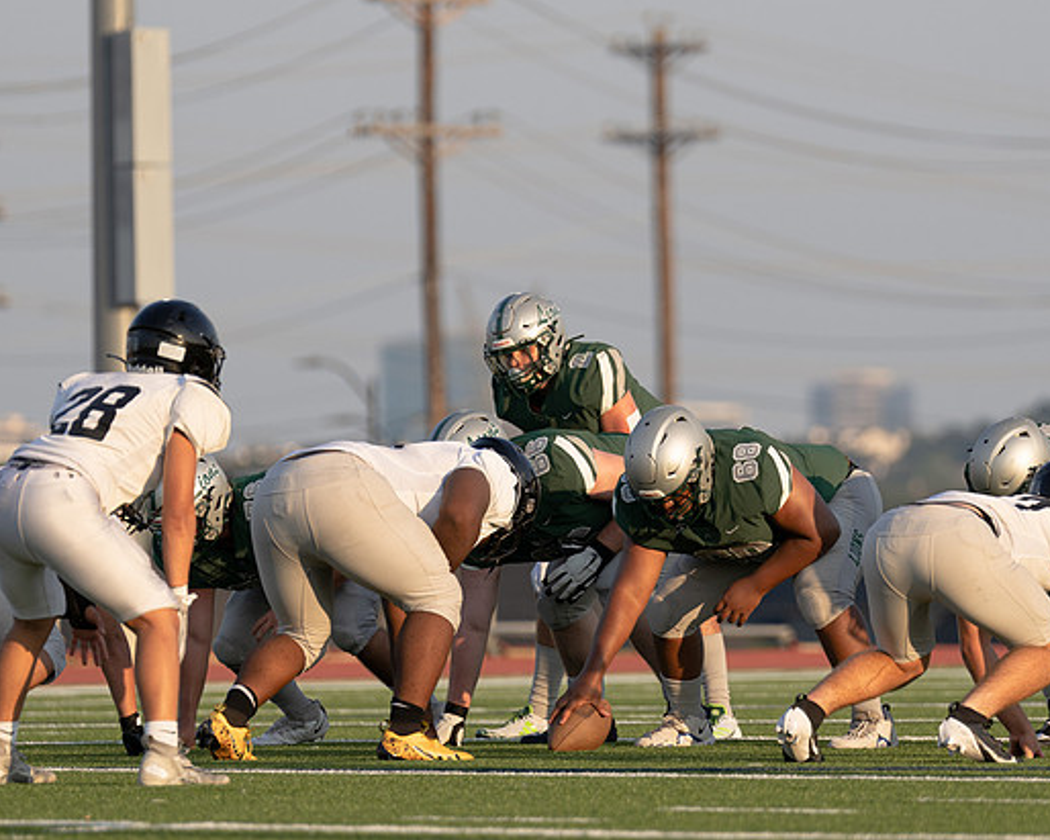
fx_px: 12024
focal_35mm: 387
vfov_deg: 4.0
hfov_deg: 5.0
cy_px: 378
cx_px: 694
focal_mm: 200
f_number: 2.8
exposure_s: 1/1250
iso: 100
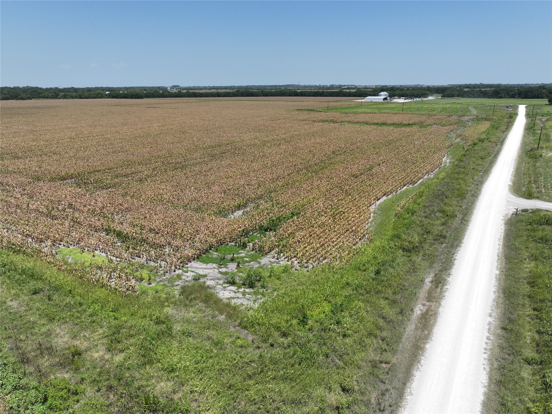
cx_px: 276
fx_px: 383
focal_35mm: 24
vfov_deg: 56.8
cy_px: 207
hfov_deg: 71.6
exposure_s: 1/2000
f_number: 2.8
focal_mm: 12.29
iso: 100
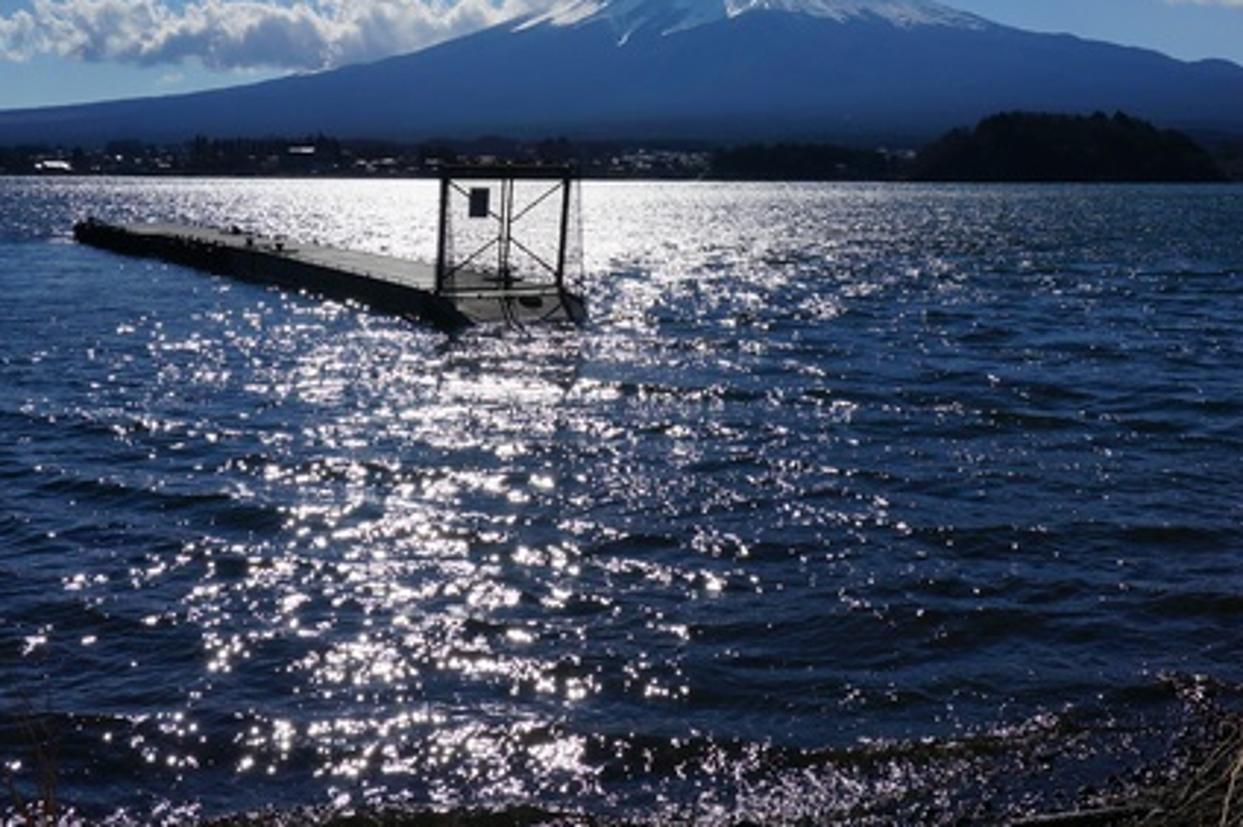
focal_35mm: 46
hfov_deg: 42.7
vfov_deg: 28.7
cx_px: 663
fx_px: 1587
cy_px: 196
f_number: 13
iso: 100
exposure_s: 1/640
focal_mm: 20
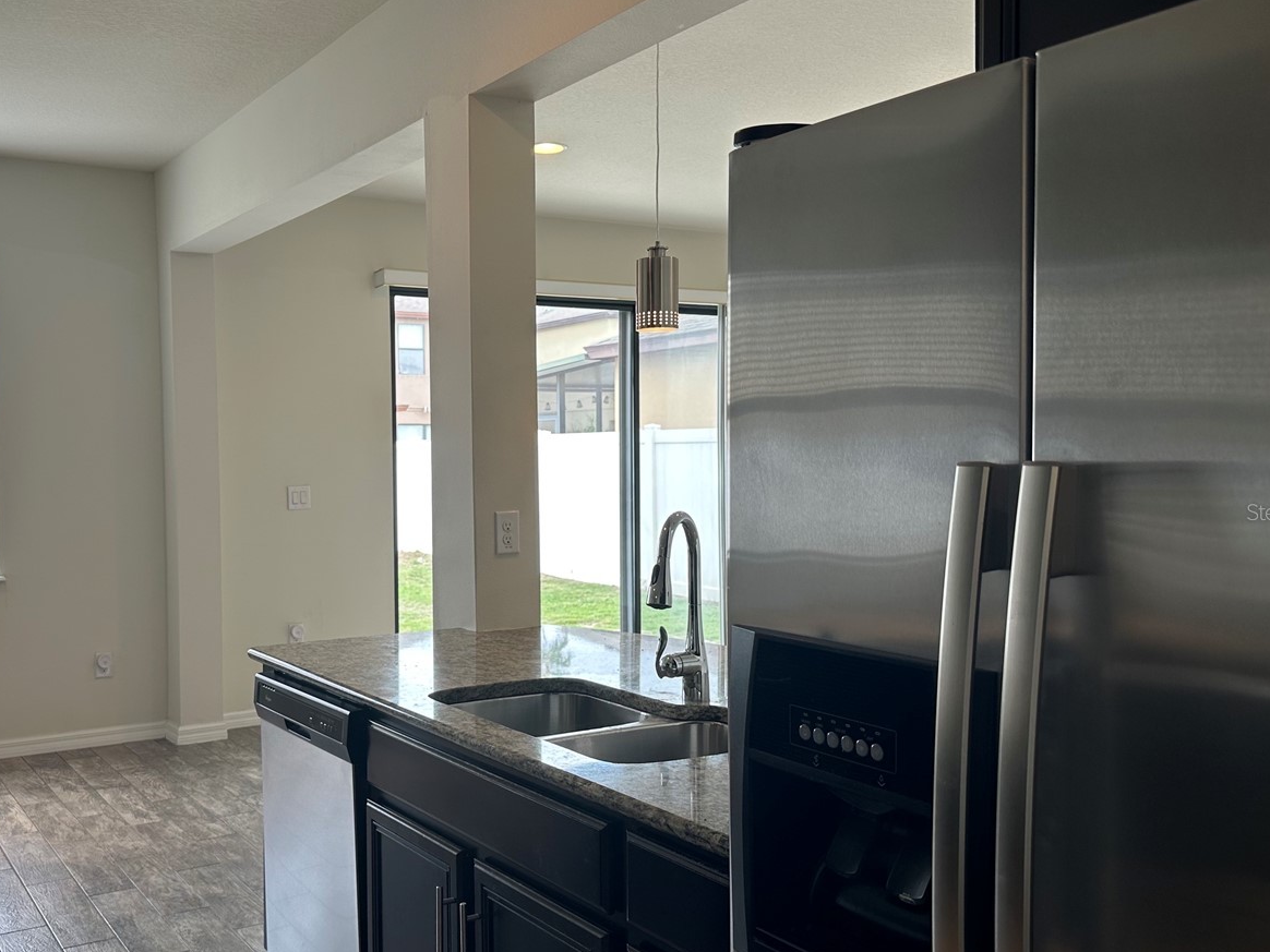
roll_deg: +0.2
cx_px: 477
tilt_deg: -2.1
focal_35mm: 33
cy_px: 511
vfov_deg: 42.9
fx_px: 1211
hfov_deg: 54.7
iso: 64
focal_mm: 6.86
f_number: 1.78
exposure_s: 1/154
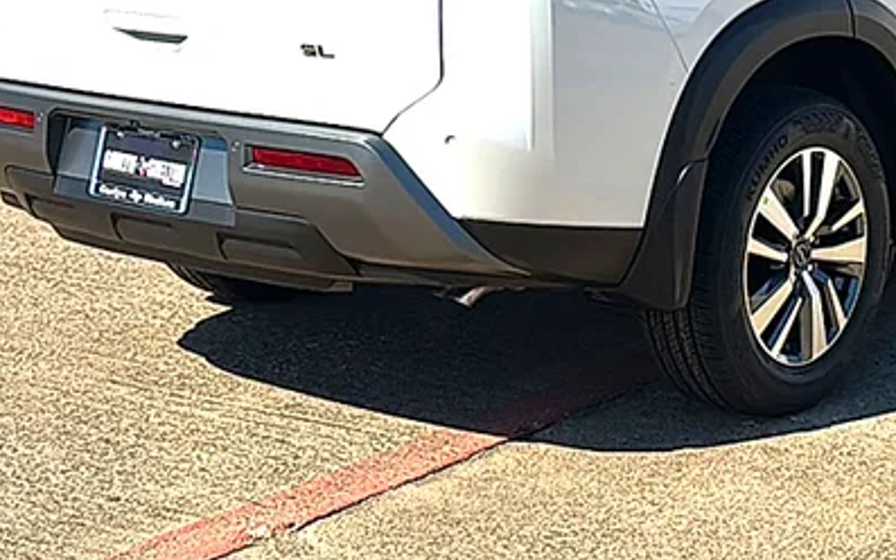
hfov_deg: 28.5
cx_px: 682
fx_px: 1733
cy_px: 3
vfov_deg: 17.9
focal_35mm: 71
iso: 80
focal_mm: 6.86
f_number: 1.78
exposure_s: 1/7692
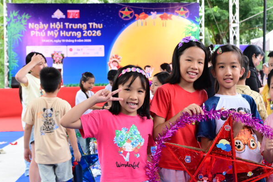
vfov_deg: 20.3
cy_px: 107
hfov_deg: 29.9
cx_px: 174
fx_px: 508
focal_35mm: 67
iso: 640
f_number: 6.3
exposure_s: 1/125
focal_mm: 52
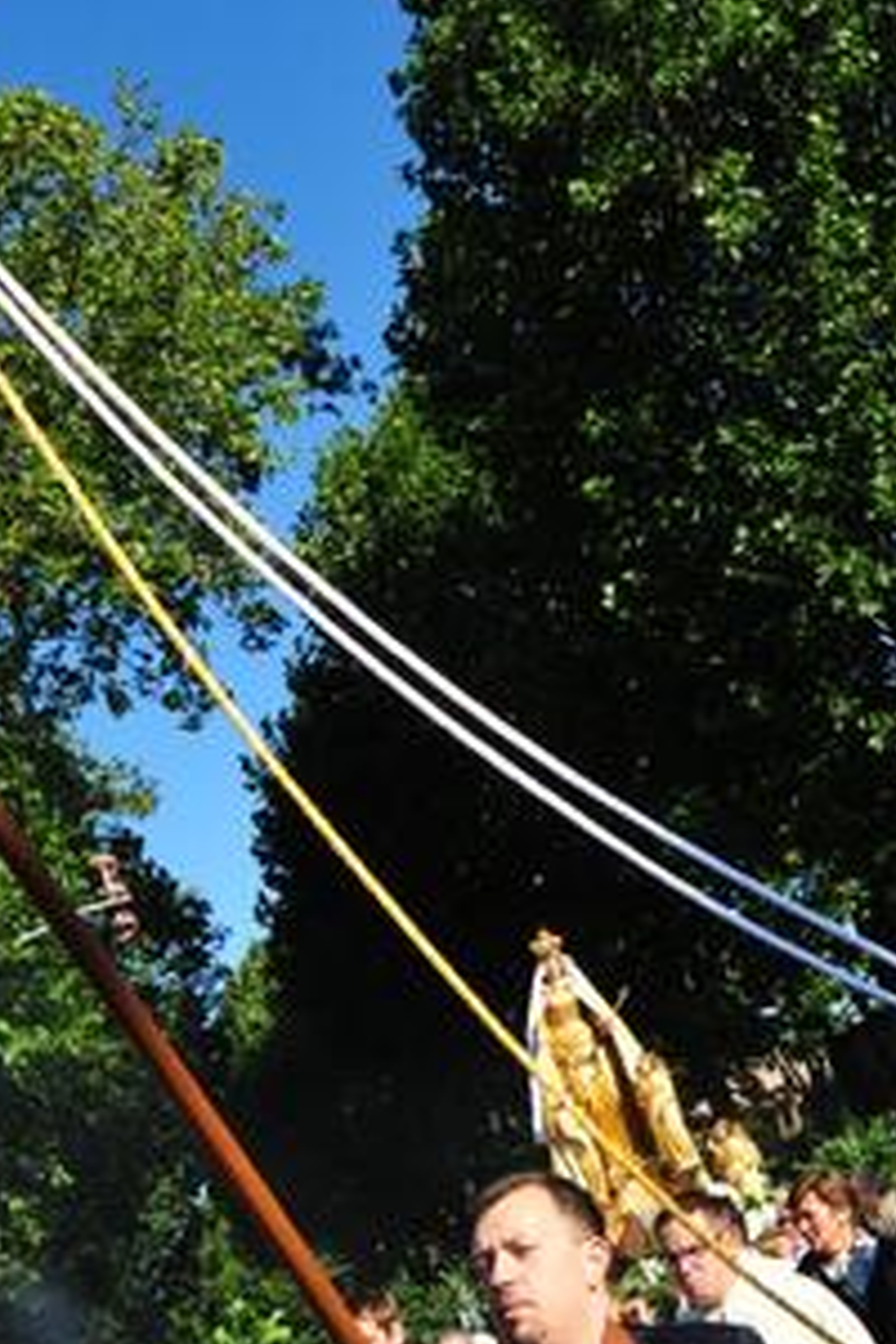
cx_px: 717
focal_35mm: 49
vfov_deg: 40.1
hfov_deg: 27.0
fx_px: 1829
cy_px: 822
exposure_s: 1/1000
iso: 500
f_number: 7.1
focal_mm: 14
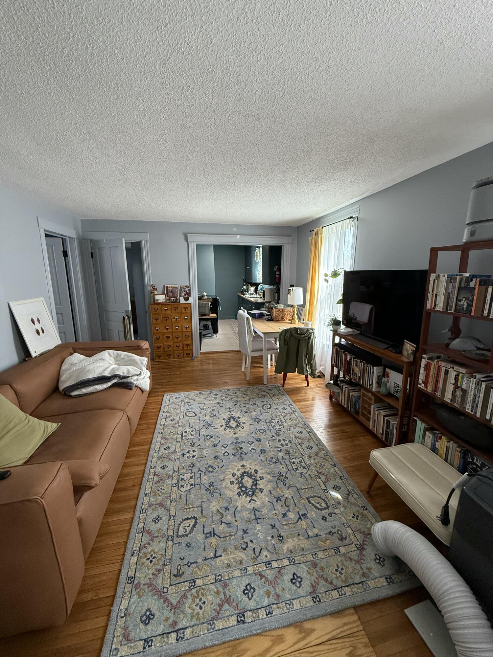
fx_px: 266
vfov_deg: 102.1
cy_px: 328
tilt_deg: -10.6
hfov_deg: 85.7
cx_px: 246
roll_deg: -0.5
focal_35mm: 14
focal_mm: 2.22
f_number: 2.2
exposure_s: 1/99
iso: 250
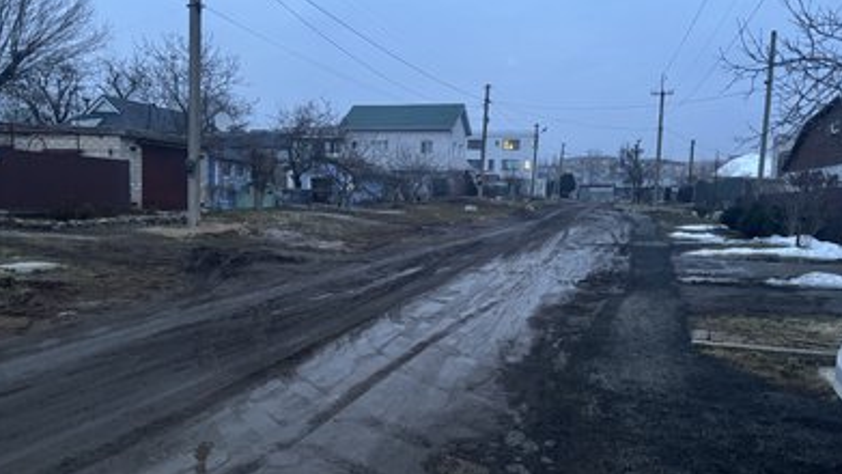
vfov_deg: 40.1
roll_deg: -1.8
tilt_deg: -5.3
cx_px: 422
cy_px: 265
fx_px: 648
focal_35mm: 29
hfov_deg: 66.1
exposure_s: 1/25
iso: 640
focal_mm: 5.96
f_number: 1.6
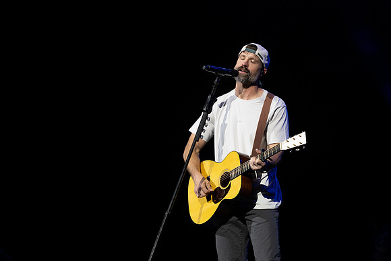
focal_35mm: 155
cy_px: 130
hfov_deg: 13.2
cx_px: 196
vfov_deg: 8.9
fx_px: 1684
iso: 1600
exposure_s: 1/800
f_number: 2.8
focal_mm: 155
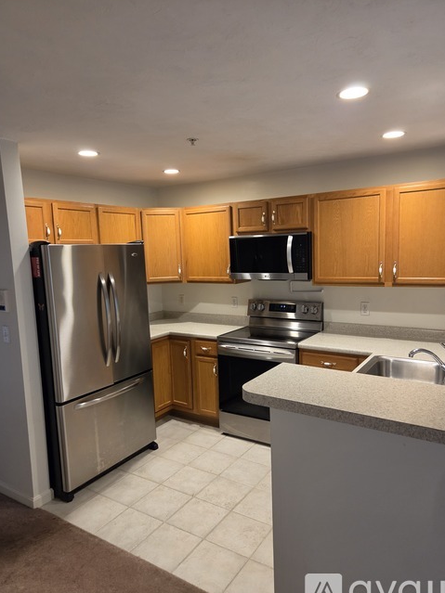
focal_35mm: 24
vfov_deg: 71.6
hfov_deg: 56.8
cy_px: 301
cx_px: 223
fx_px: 412
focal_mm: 5.4
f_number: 1.8
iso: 400
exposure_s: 1/120
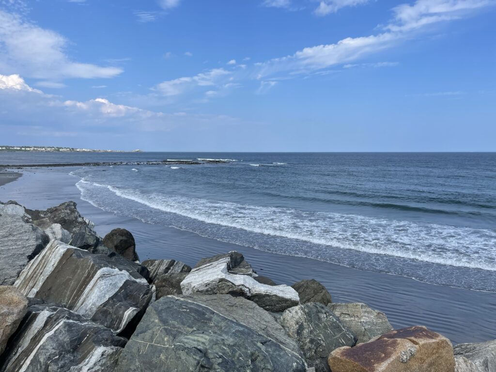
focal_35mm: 26
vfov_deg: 53.1
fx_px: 373
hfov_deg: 67.3
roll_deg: +0.1
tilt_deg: -5.4
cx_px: 248
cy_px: 186
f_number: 1.6
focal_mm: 5.1
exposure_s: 1/4202
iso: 32
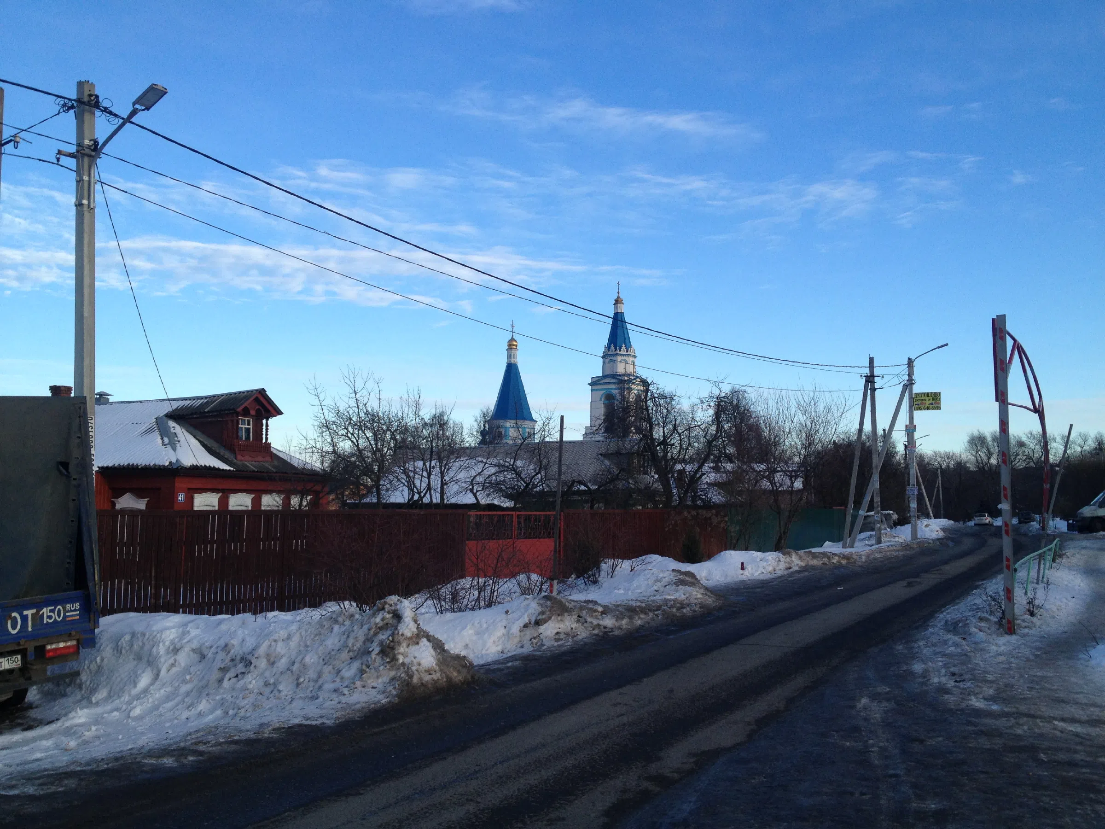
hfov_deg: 52.6
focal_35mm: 35
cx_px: 552
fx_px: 1117
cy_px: 414
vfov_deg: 40.7
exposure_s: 1/587
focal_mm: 4.28
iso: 50
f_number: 2.4
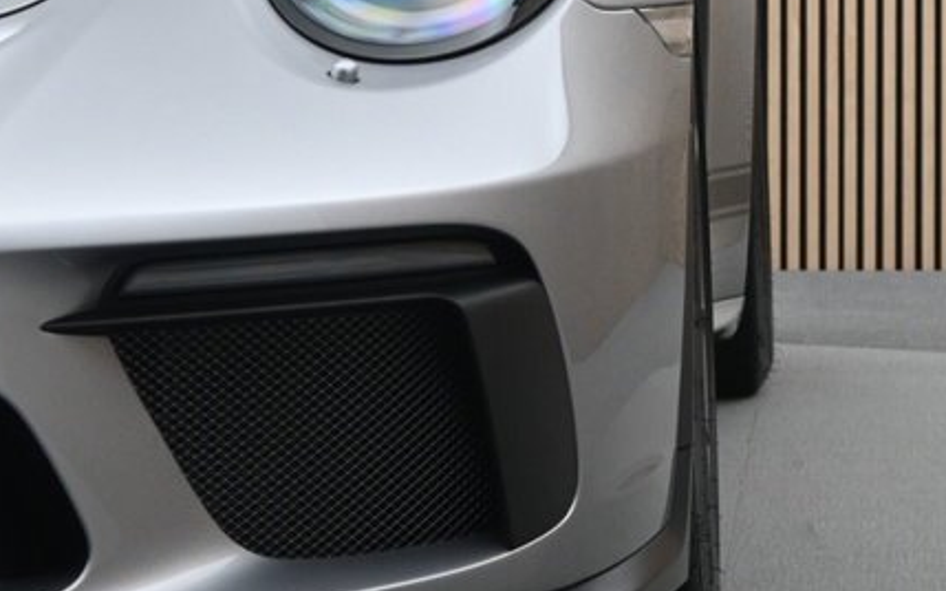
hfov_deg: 12.7
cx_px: 613
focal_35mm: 164
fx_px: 4233
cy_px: 118
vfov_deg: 8.0
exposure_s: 1/80
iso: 1600
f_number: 6
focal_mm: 45
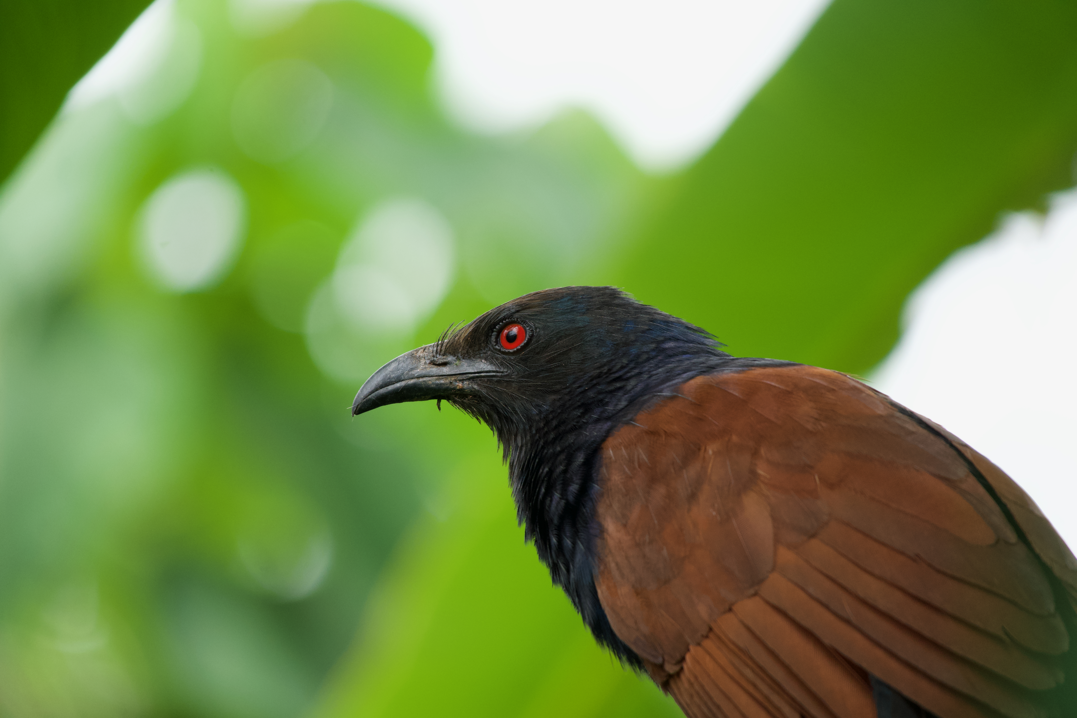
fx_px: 15705
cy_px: 359
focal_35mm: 525
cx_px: 538
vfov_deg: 2.6
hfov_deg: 3.9
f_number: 6.3
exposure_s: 1/500
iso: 800
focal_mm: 350
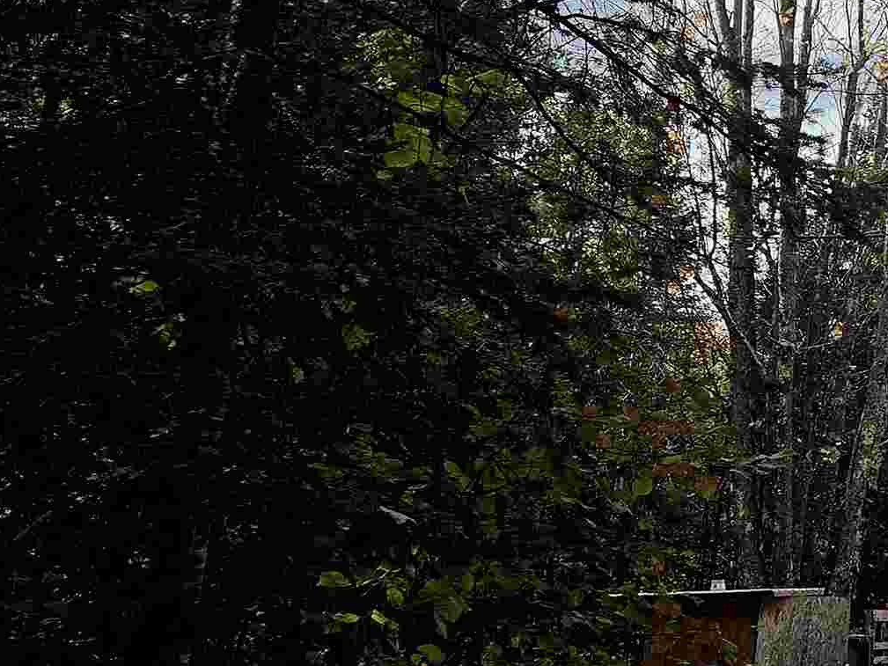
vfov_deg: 20.8
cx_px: 1229
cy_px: 167
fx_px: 1796
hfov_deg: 23.6
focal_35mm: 70
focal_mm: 5.4
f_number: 1.8
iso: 80
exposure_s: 1/5000
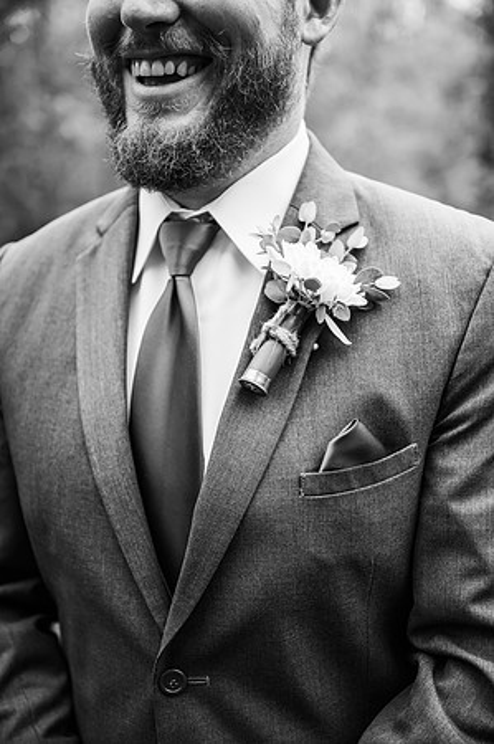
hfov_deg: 30.4
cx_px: 247
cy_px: 372
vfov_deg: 44.5
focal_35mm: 44
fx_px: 908
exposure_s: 1/1000
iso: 500
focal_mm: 44
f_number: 2.8
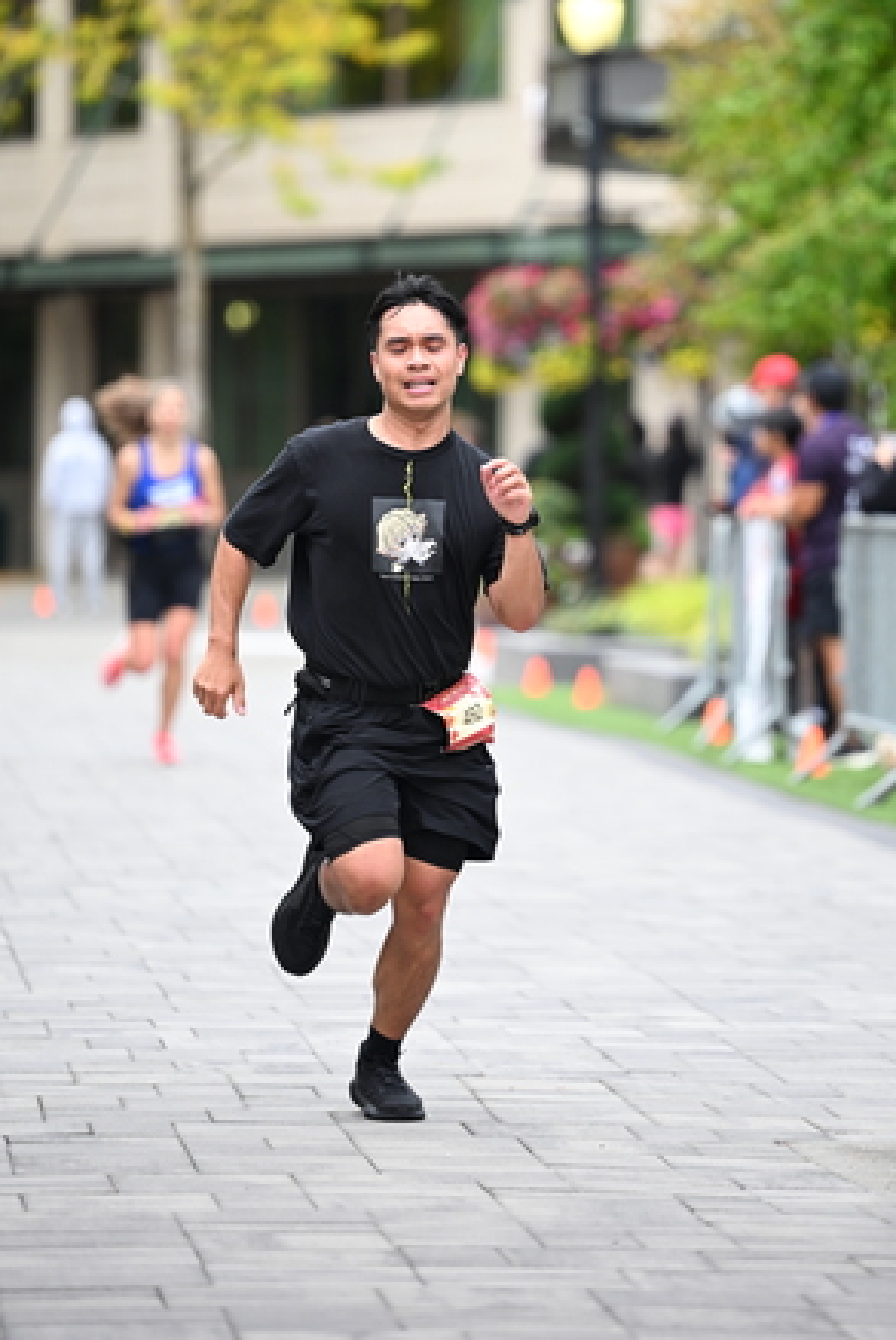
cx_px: 509
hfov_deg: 6.7
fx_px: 7709
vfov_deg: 9.9
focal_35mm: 207
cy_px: 526
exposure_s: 1/1600
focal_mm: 165
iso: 800
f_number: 2.8
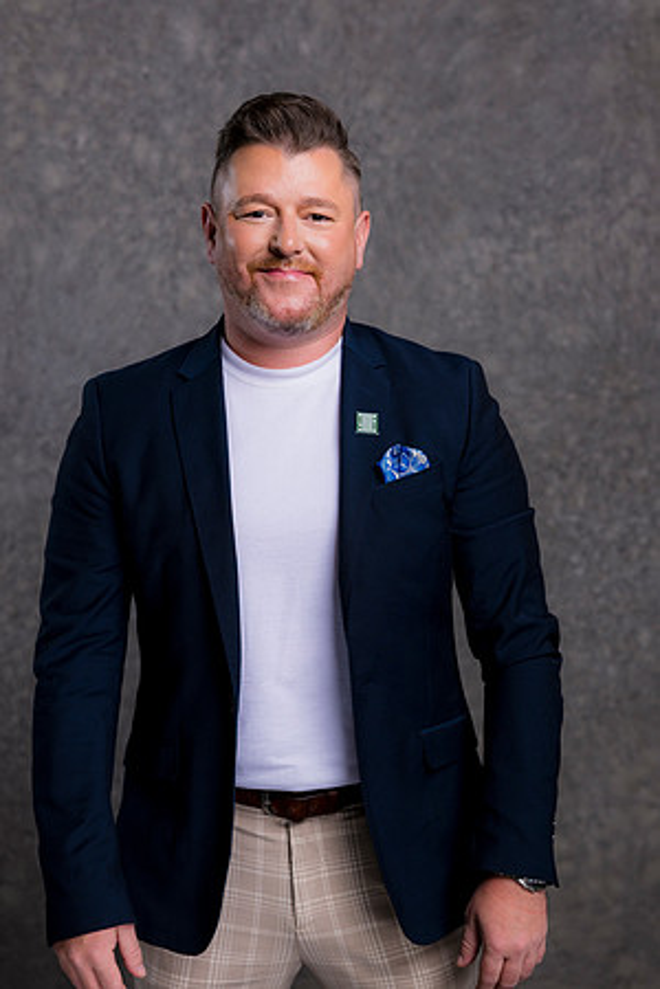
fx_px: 2337
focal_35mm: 85
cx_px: 330
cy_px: 494
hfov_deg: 16.1
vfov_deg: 23.9
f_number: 5
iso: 100
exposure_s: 1/200
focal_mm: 85
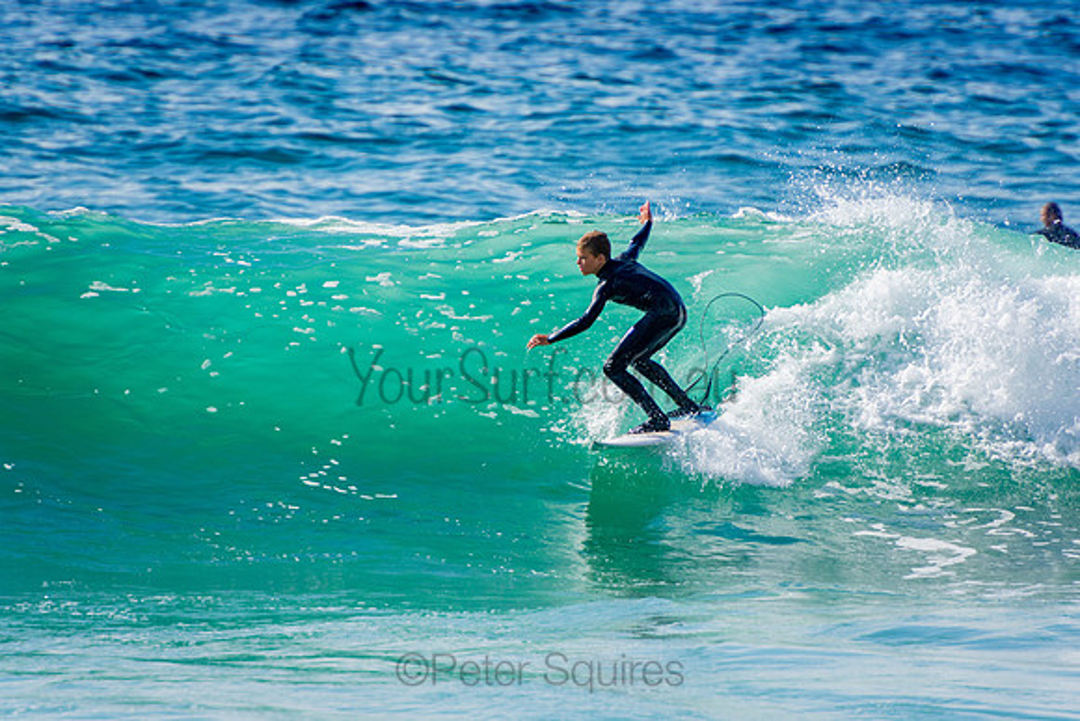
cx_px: 540
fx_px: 18003
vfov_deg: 2.3
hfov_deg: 3.4
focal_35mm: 600
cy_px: 360
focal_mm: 400
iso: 280
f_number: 5.6
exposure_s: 1/2000
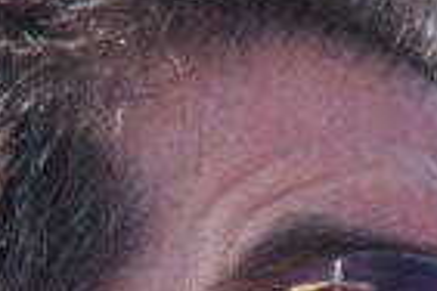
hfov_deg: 2.4
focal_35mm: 869
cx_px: 273
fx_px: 10548
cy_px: 766
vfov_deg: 1.6
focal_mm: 120
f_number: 4
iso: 200
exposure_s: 1/1000
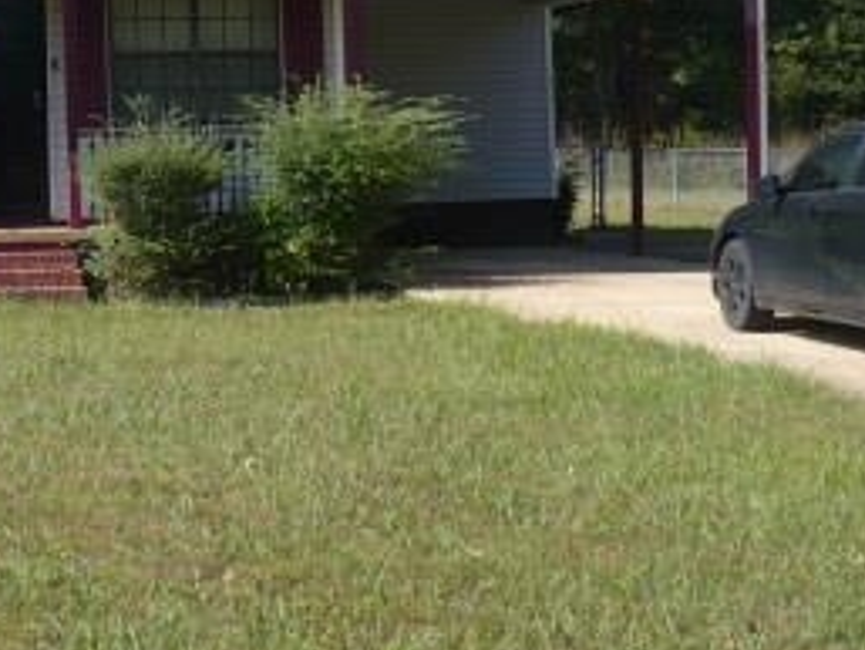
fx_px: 2300
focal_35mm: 92
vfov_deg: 15.7
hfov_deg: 20.3
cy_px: -13
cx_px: -101
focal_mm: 6.1
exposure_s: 1/1300
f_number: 2.8
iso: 100
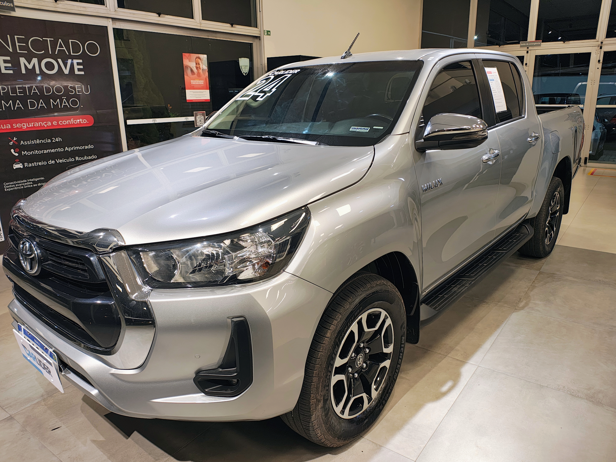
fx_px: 445
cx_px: 308
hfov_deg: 69.4
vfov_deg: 54.9
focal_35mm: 25
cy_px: 231
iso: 330
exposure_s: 1/60
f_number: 1.4
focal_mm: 5.89
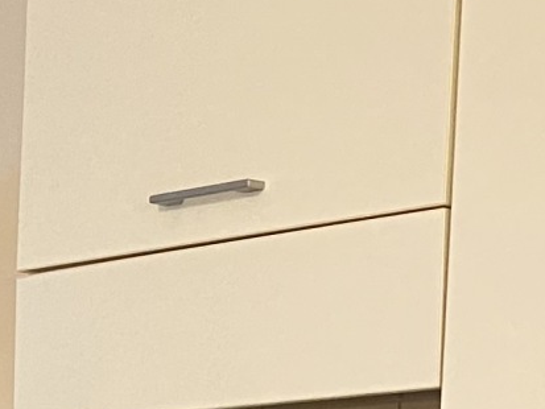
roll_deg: -1.8
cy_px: 930
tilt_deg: -4.5
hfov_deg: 11.5
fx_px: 2536
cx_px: -383
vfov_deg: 8.5
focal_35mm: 161
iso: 400
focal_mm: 4.25
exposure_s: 1/60
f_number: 1.8
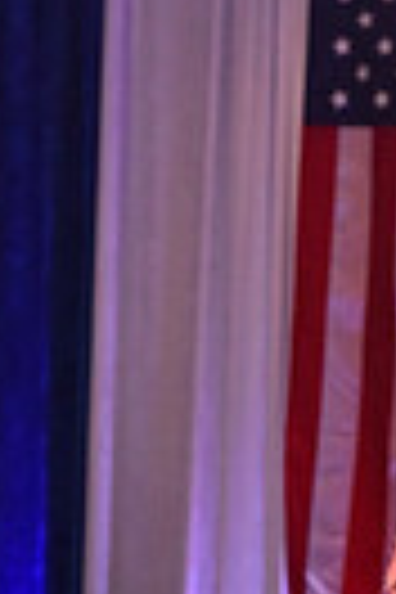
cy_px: 999
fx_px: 6220
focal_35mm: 377
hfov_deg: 3.6
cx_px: 155
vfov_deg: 5.4
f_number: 6.3
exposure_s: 1/320
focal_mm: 86
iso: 2500
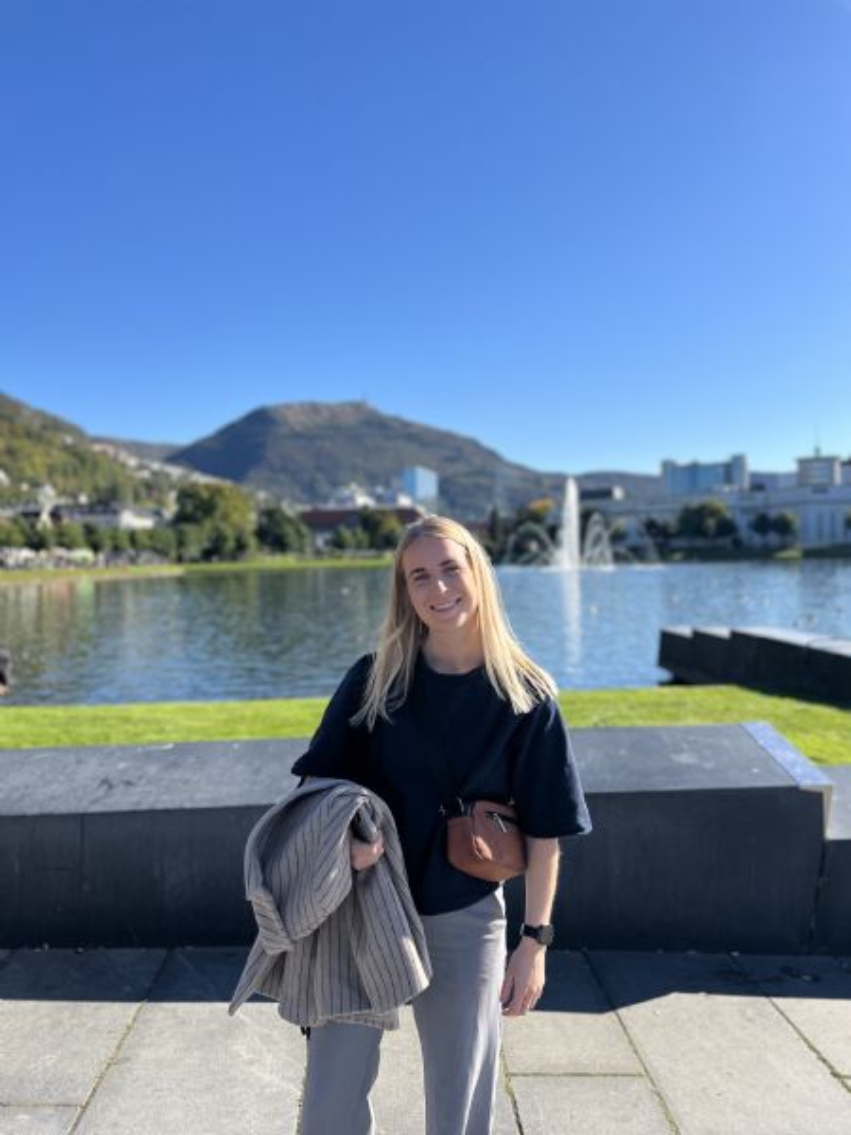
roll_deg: +2.2
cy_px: 568
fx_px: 852
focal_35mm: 26
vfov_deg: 67.3
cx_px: 426
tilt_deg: -0.4
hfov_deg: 53.1
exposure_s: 1/3077
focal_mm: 5.7
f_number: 1.5
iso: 50
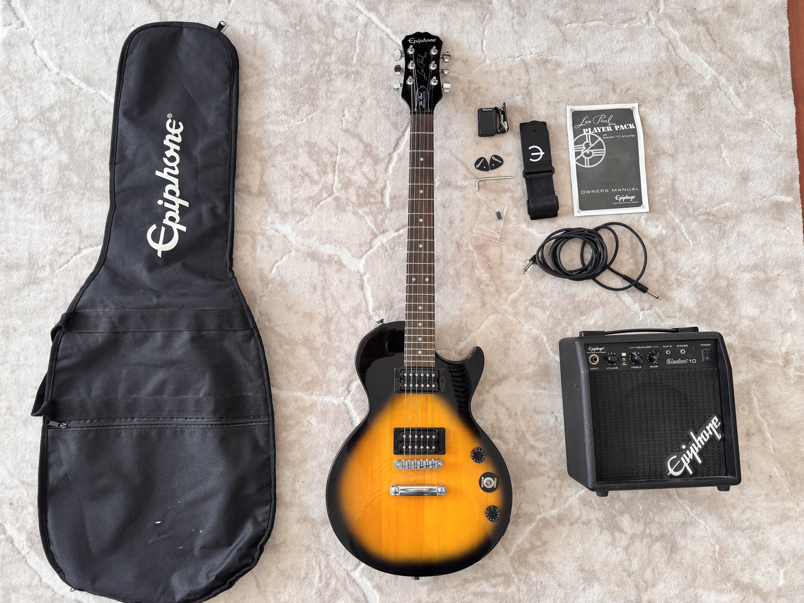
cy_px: 302
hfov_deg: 71.6
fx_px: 557
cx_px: 402
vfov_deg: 56.8
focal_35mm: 24
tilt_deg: -85.8
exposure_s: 1/98
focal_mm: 6.76
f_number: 1.78
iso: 200
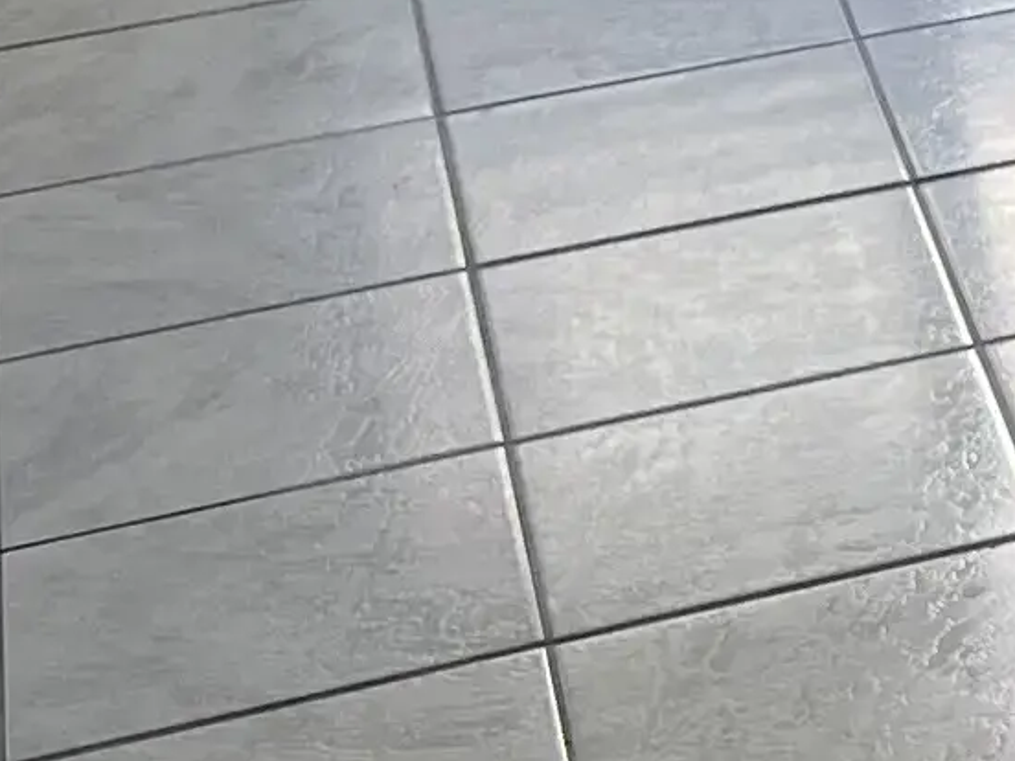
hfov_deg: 8.6
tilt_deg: -14.9
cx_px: 3084
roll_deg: +0.0
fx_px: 5571
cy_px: -855
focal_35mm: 190
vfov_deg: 7.5
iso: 40
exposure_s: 1/121
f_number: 1.5
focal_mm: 5.7
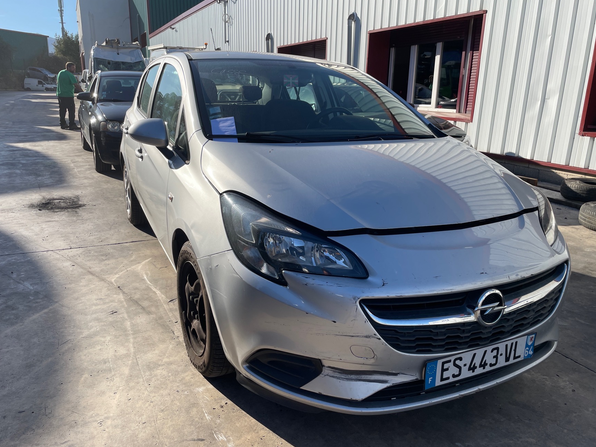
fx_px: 465
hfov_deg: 65.3
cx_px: 300
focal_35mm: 27
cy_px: 222
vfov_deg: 51.4
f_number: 1.6
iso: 32
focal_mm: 4.2
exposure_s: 1/2817
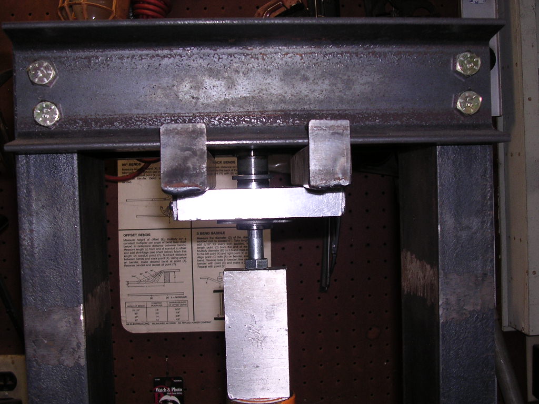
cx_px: 270
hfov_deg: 41.2
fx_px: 716
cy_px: 202
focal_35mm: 46
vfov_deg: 31.5
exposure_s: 1/60.1
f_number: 3
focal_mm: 7.1
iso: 100
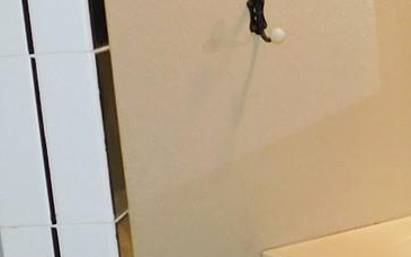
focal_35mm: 107
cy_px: 207
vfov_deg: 12.2
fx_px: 1198
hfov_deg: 19.3
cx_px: 327
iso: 200
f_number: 3
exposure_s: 1/30
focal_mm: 4
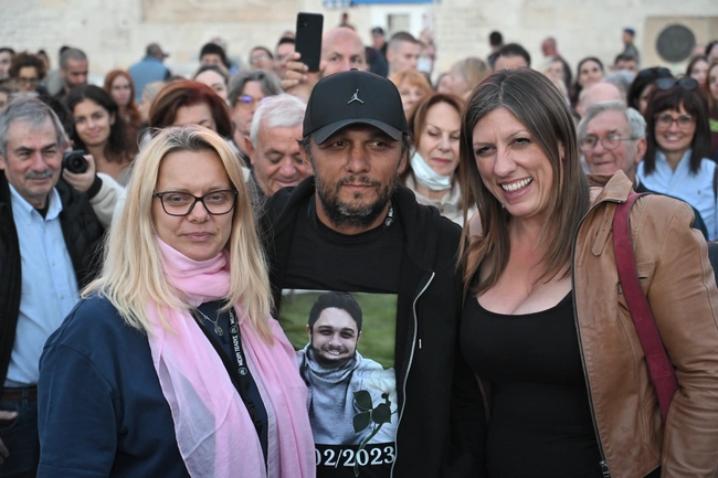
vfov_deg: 23.8
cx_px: 359
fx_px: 1136
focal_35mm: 57
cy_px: 239
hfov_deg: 35.1
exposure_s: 1/125
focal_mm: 57
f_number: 4
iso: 2500
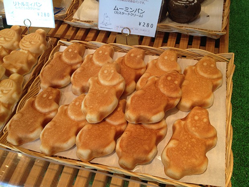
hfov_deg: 52.6
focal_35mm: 35
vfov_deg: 40.7
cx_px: 124
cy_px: 94
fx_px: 252
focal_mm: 4.28
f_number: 2.4
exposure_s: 1/30
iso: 50
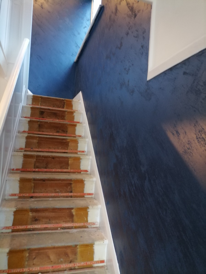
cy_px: 137
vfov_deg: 65.3
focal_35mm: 27
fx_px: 214
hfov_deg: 51.4
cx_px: 103
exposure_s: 1/25
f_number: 1.8
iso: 1000
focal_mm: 5.4
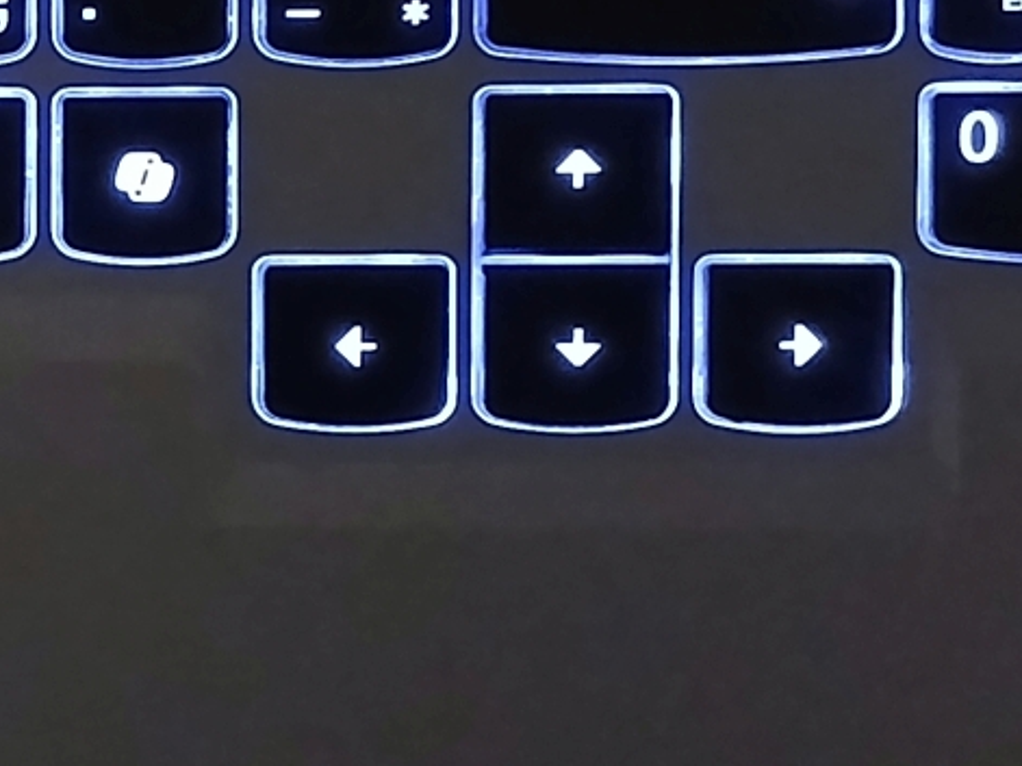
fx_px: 3129
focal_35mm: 106
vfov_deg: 14.0
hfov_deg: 17.7
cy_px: 373
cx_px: -204
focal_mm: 3.98
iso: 1600
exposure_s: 1/15
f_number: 1.8
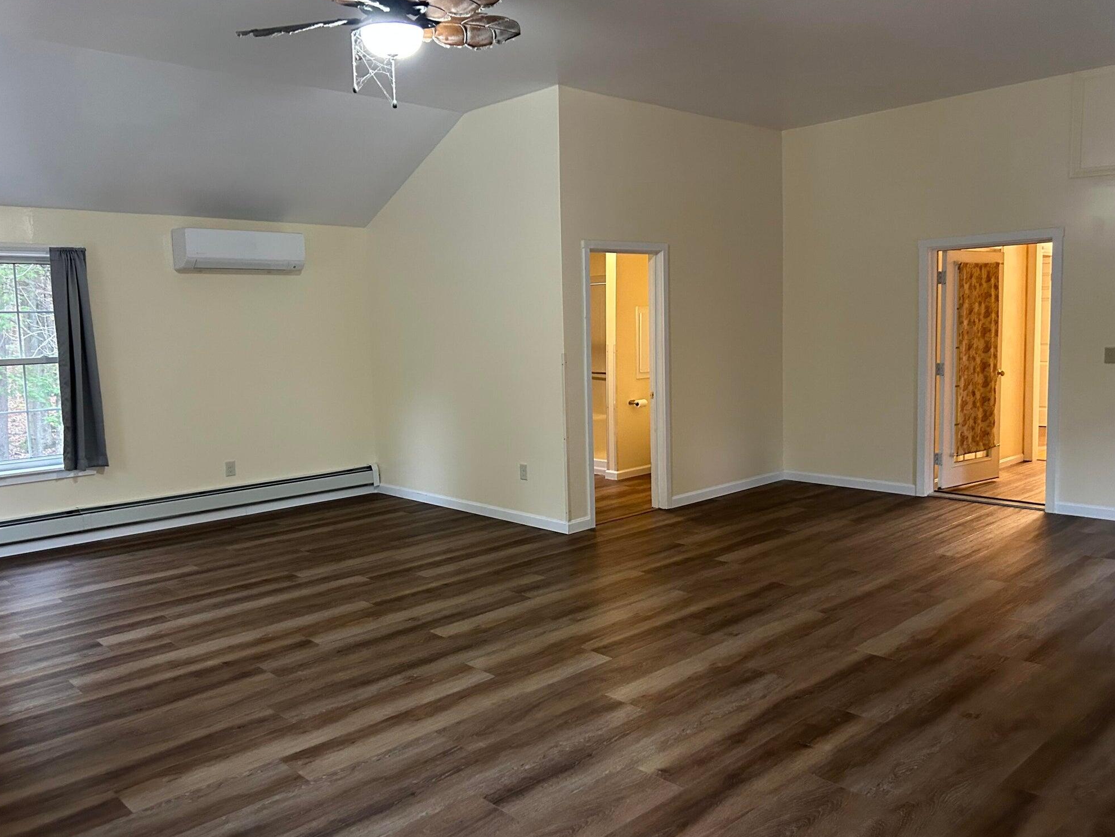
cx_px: 521
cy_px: 408
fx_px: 902
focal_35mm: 28
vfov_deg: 49.7
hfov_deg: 63.4
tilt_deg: -4.0
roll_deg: +1.8
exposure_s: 1/40
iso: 400
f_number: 1.5
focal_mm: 5.7
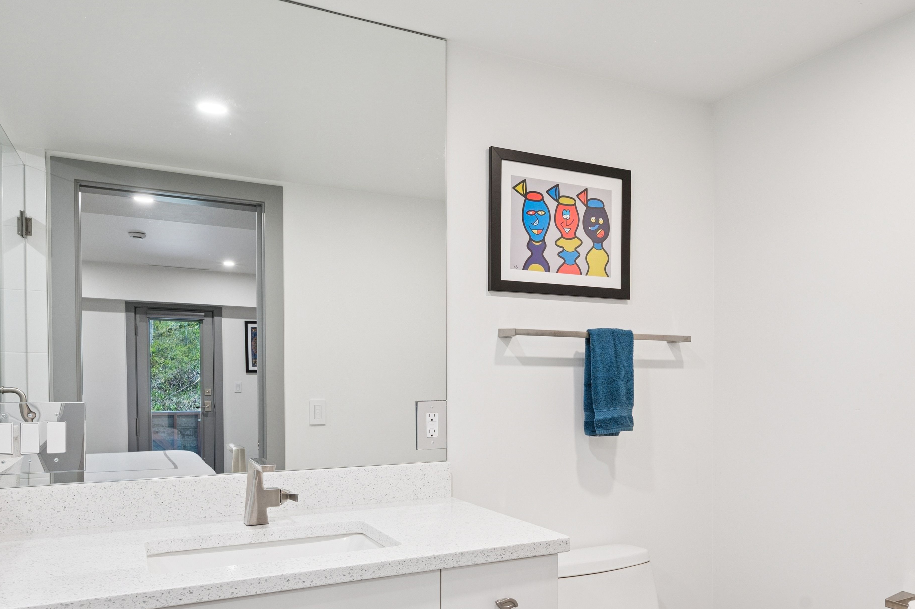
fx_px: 732
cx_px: 560
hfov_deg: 63.3
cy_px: 393
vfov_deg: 44.6
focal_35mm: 29
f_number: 9
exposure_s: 1/15
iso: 400
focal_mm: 17.5
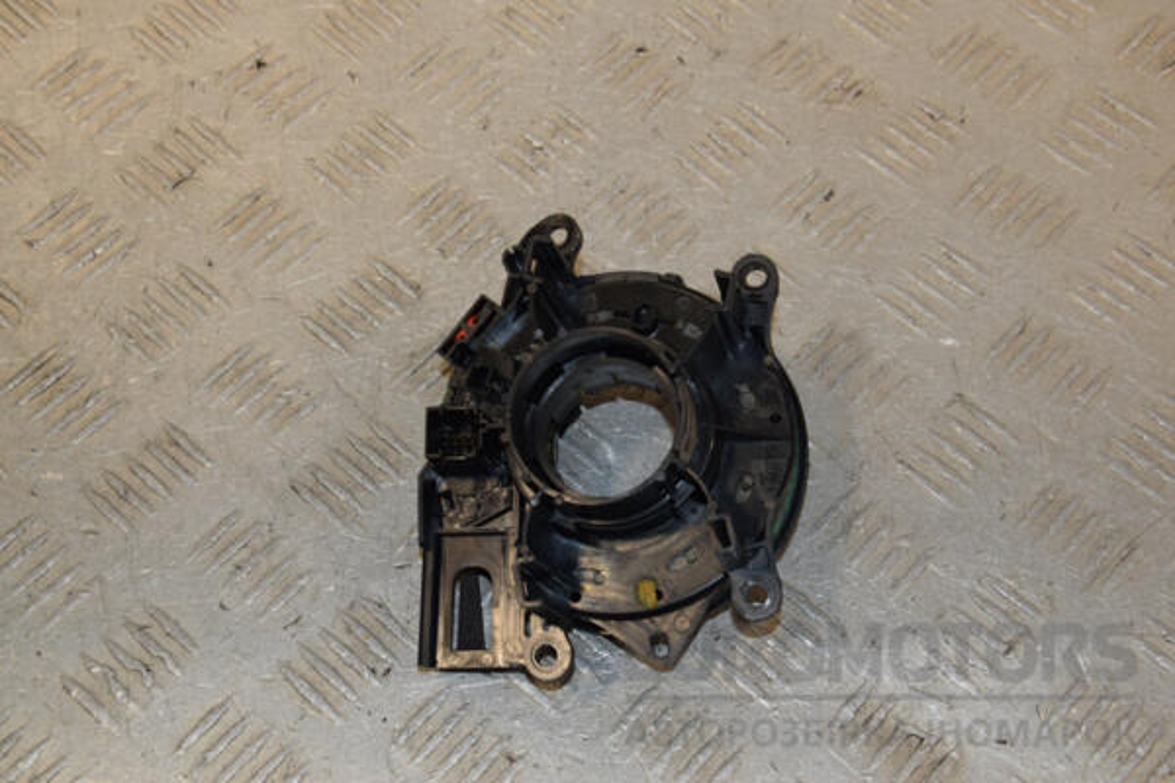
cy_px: 392
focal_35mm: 60
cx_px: 588
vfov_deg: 22.6
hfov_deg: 33.4
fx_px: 1958
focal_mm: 40
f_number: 8
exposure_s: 1/200
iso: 800
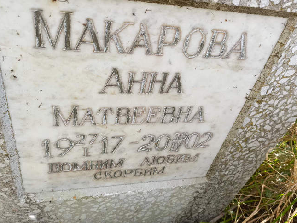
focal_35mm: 31
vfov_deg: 45.5
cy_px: 113
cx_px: 152
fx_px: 266
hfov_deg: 58.3
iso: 112
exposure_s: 1/118
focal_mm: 4.76
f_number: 1.69
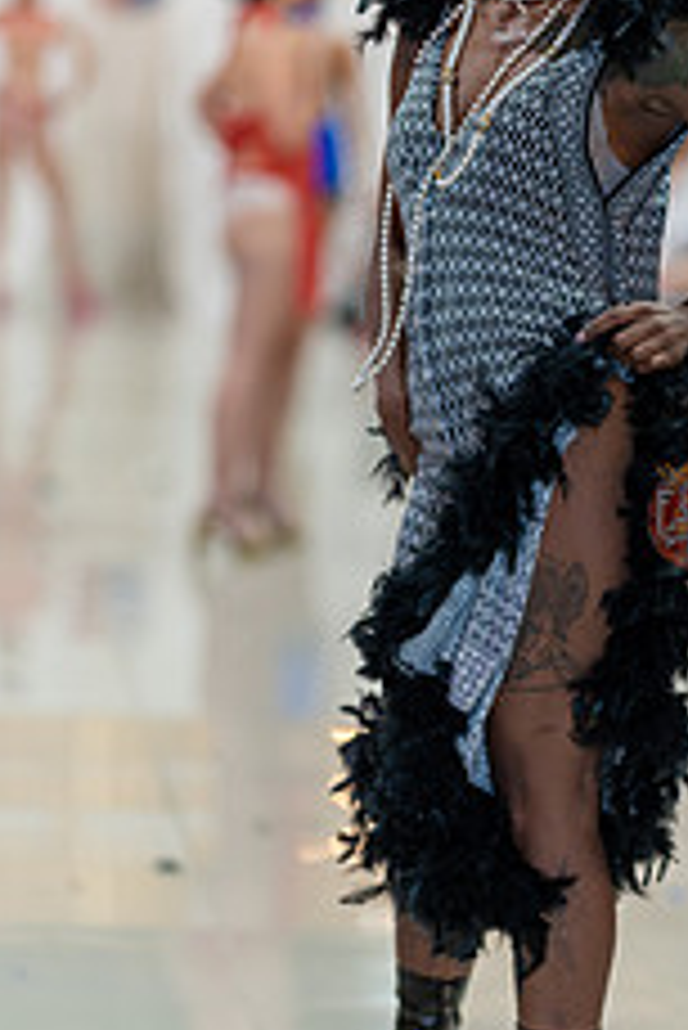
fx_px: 4780
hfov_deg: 8.2
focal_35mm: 167
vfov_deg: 12.3
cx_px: 450
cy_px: 531
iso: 200
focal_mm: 85
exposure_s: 1/160
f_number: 1.4
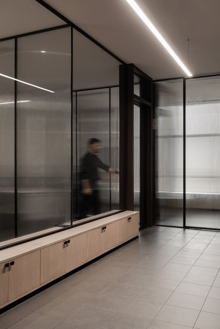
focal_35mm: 35
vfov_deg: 54.4
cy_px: 164
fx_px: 321
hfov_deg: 37.9
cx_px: 110
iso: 100
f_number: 10
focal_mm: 35
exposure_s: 2
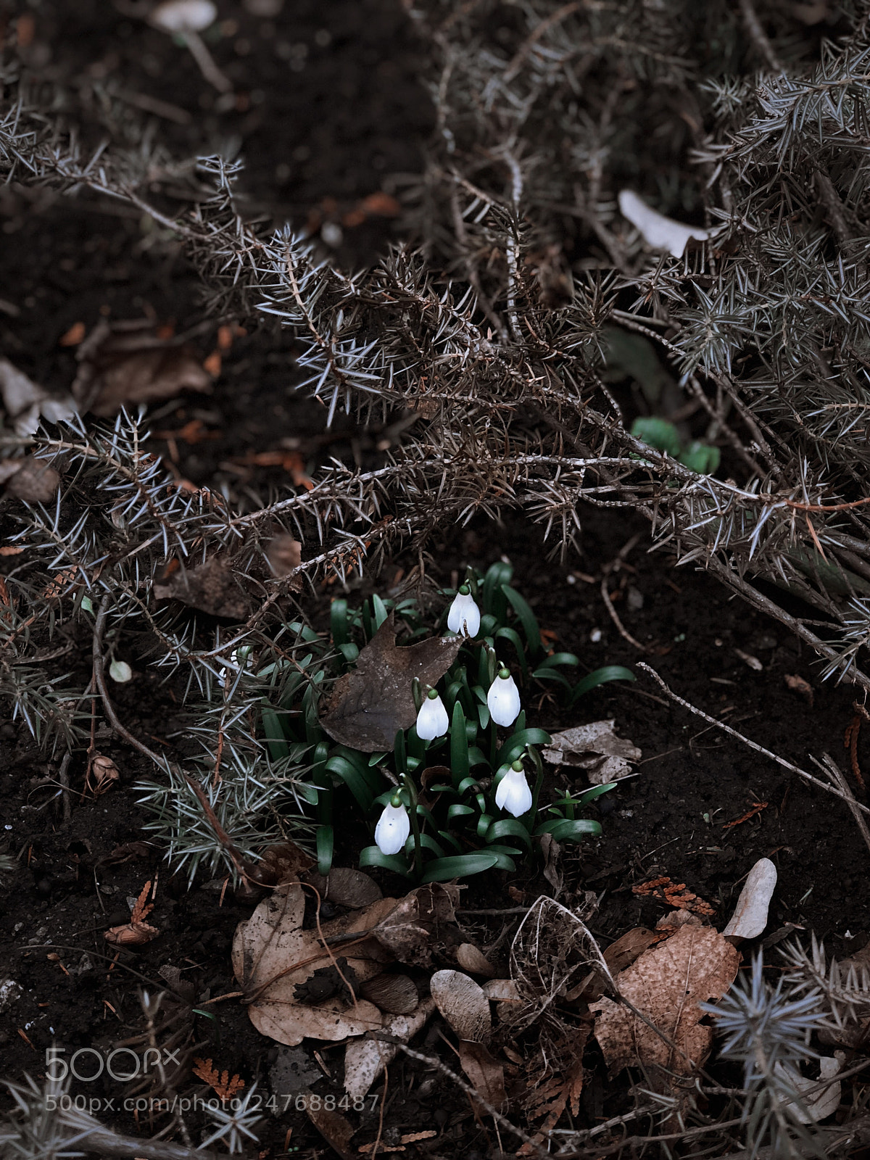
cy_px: 580
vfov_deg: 33.8
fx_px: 1910
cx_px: 435
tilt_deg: -46.8
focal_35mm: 57
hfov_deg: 25.7
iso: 64
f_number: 2.8
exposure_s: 1/50
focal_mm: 6.6
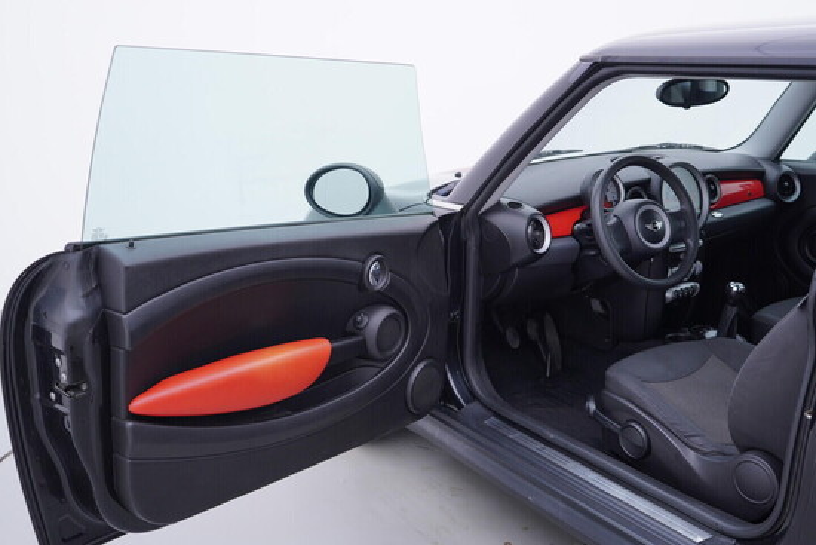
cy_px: 272
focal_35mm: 36
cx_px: 408
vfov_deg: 36.9
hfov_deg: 53.1
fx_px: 816
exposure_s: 1/50
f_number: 3.2
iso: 125
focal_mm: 24
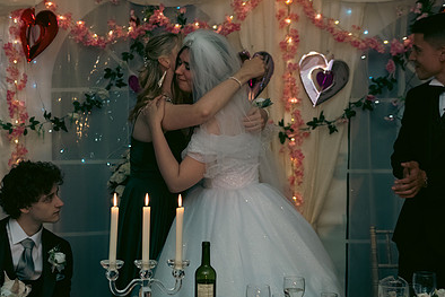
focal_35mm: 81
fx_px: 1002
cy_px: 144
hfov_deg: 24.8
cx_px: 119
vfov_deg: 16.9
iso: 800
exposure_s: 1/160
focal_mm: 55
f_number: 3.5
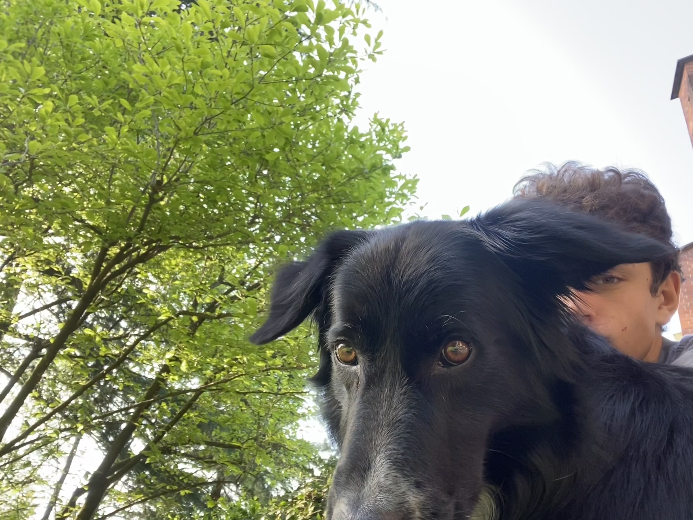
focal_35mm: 24
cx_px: 355
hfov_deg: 71.6
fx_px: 480
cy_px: 266
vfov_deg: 56.8
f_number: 2.2
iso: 100
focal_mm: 2.71
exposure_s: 1/92
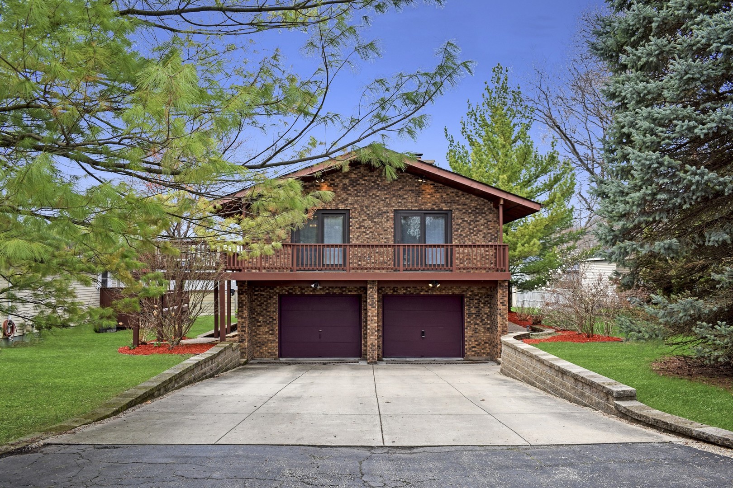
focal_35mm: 30
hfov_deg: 61.9
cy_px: 244
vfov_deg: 43.6
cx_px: 366
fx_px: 611
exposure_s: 1/160
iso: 100
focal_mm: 20
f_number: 6.3
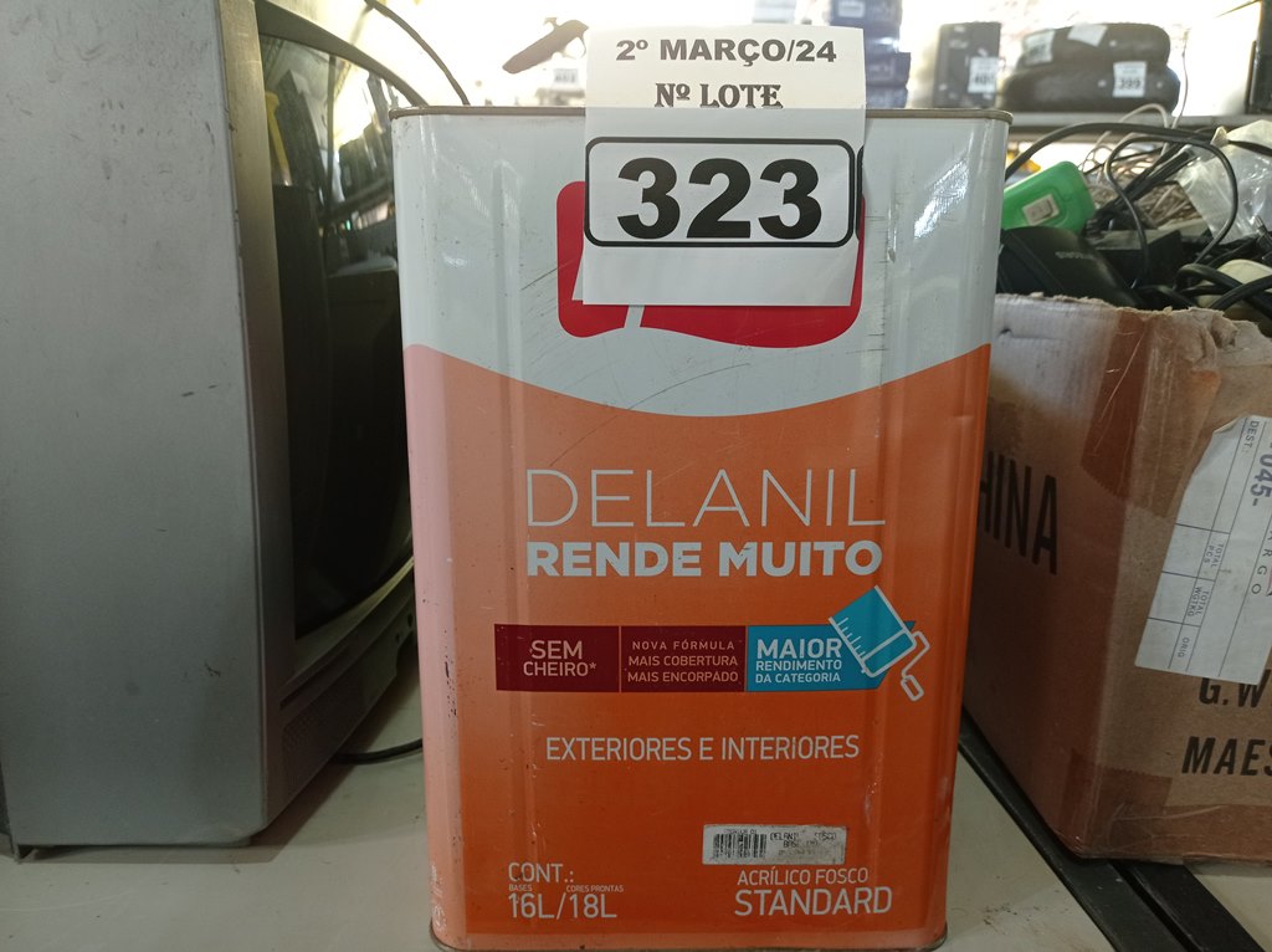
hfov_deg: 63.5
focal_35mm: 28
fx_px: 1028
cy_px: 476
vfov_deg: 49.7
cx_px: 636
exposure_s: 1/30
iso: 211
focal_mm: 4.7
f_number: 1.79
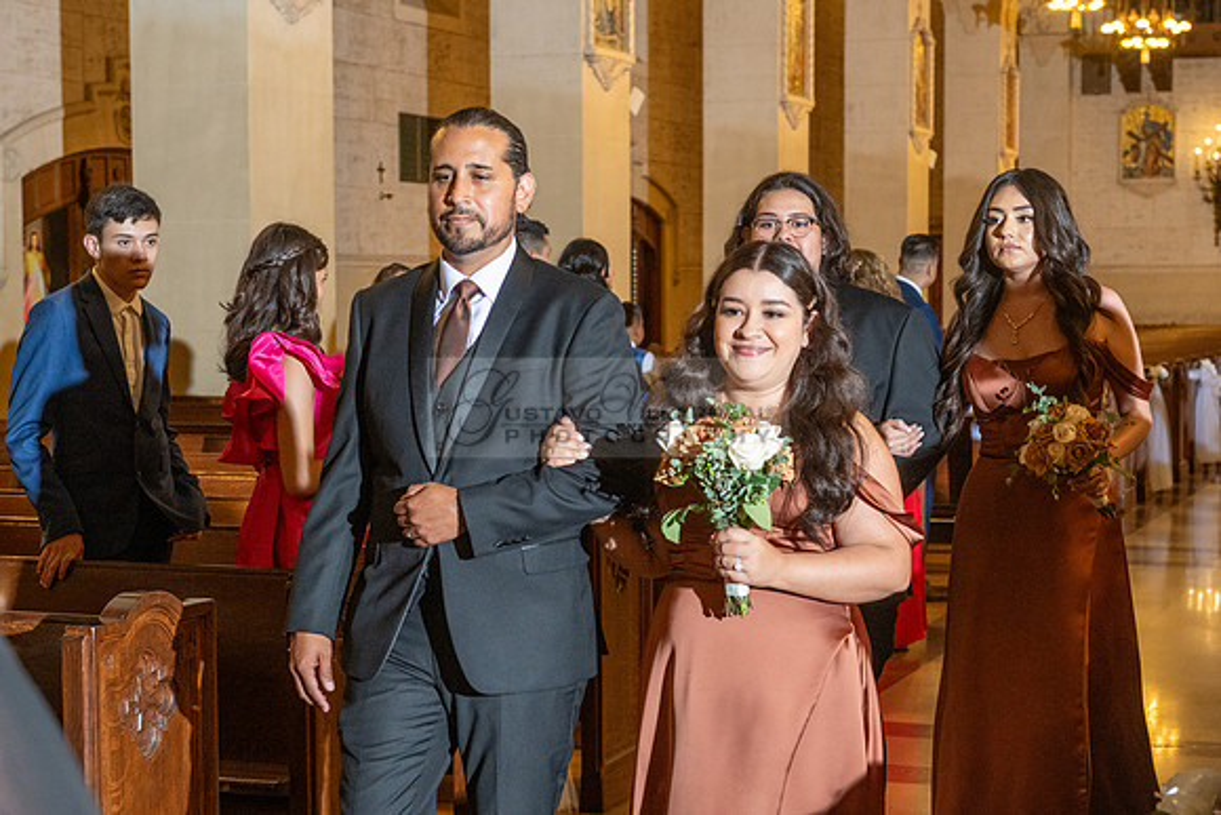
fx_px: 2356
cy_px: 479
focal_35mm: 69
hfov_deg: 29.0
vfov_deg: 19.6
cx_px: 666
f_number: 4.5
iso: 1000
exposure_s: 1/160
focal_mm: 50
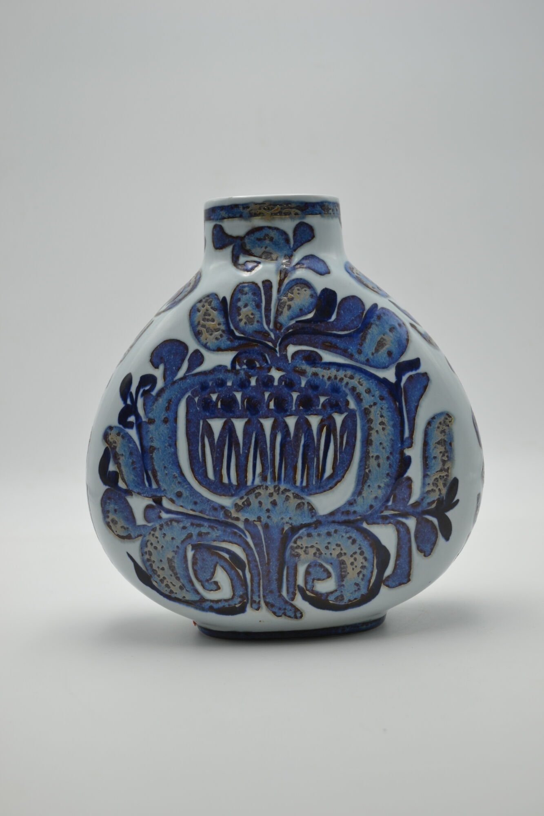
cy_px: 408
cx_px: 272
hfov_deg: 25.1
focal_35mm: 54
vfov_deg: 36.9
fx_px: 1224
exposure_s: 1/60
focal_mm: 36
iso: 100
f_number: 5.6
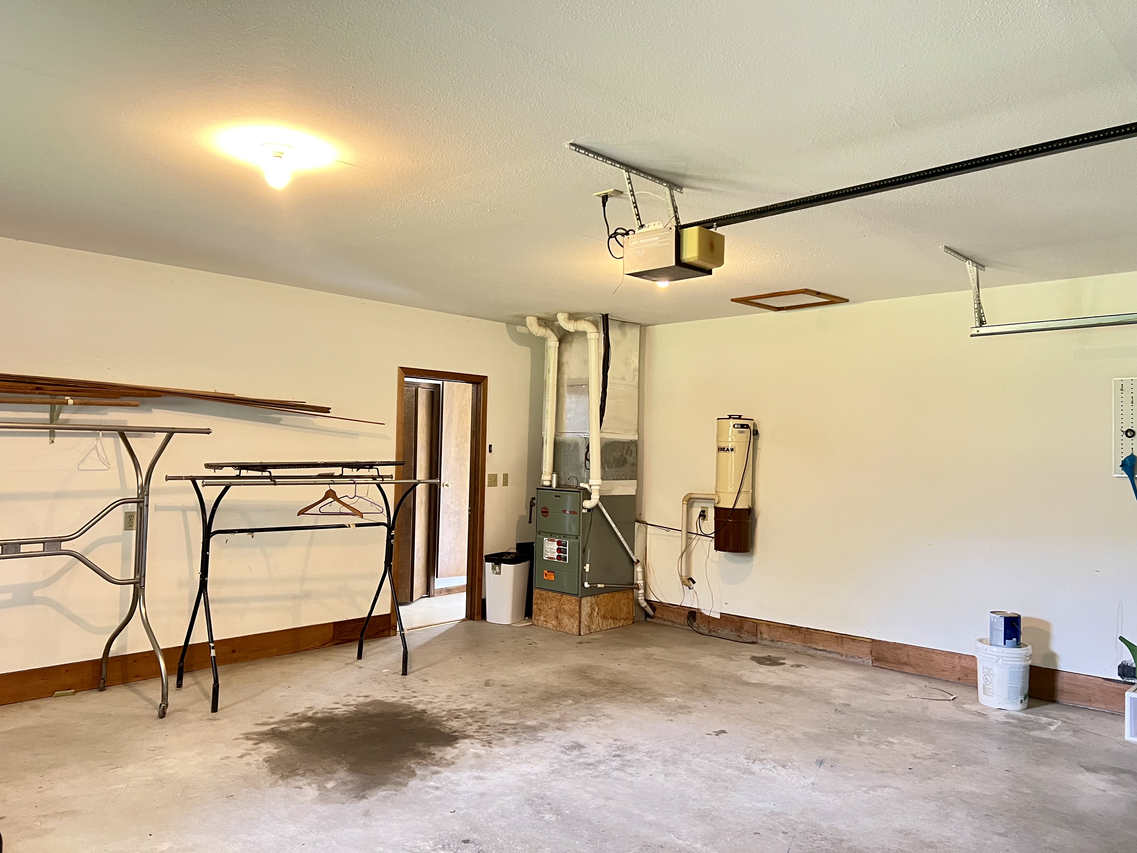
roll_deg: -0.9
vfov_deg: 53.1
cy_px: 426
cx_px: 568
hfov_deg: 67.3
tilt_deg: +0.6
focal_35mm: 26
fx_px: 854
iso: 400
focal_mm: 5.7
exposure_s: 1/40
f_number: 1.5
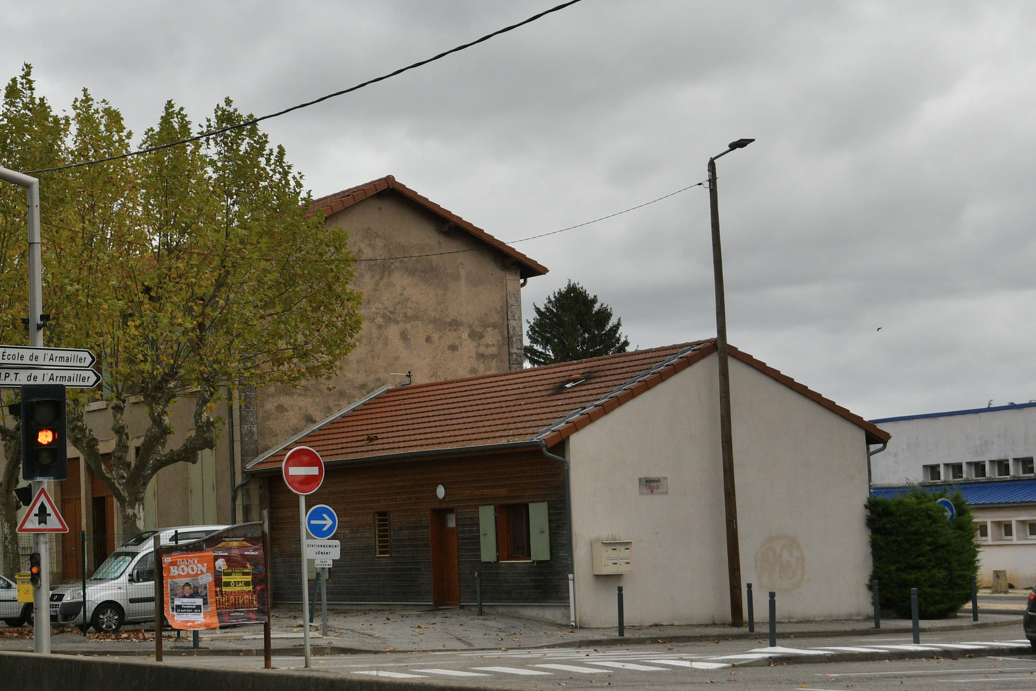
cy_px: 360
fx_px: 2187
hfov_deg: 26.5
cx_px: 361
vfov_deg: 17.9
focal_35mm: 76
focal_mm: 30
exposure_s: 1/800
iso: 400
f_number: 6.3
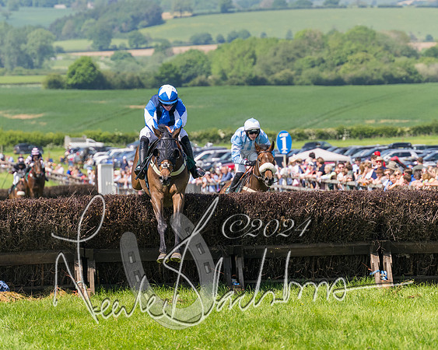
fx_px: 3380
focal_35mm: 261
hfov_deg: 7.4
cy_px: 157
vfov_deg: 5.9
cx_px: 203
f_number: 4
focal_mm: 140
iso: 400
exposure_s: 1/2500
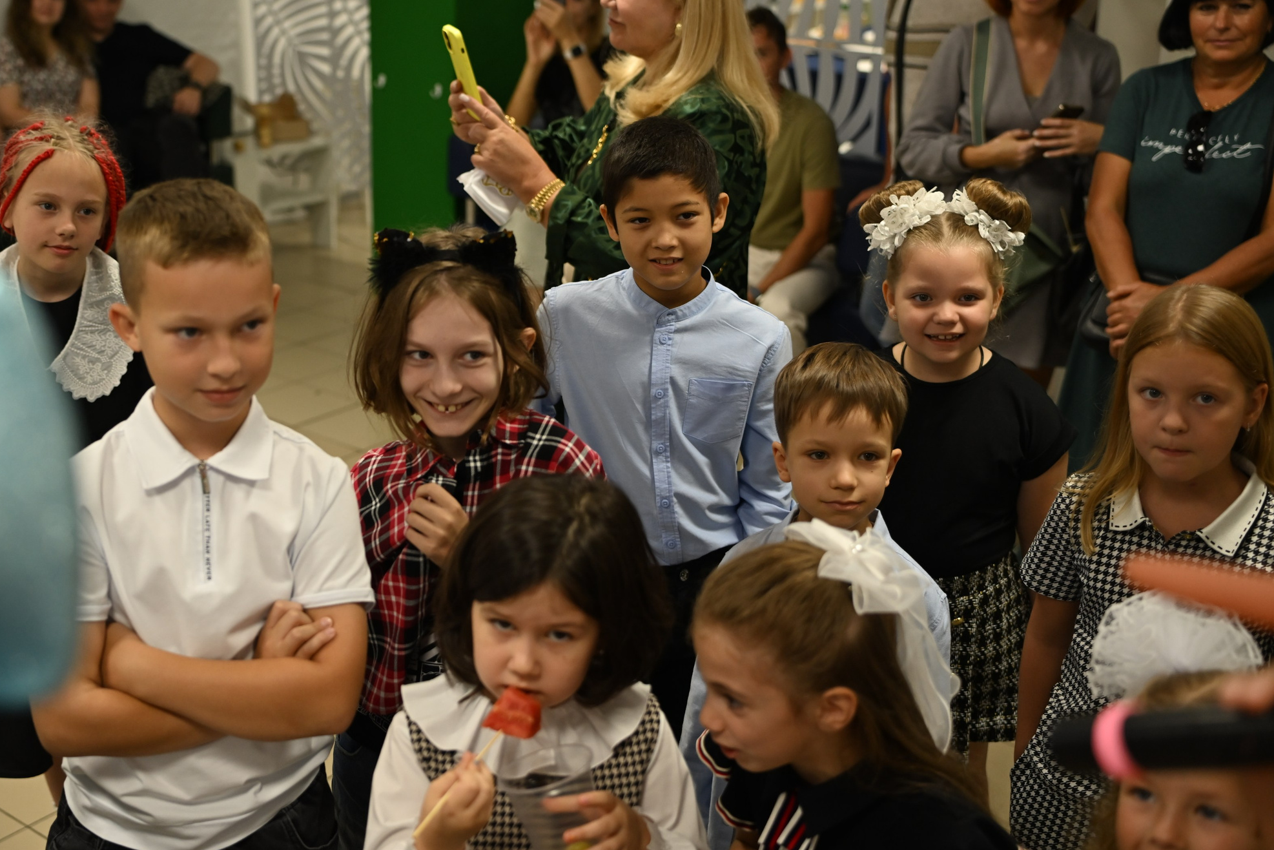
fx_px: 1699
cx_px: 466
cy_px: 358
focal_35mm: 48
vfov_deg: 28.0
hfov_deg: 40.8
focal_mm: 37
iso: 640
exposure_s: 1/389
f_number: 2.2
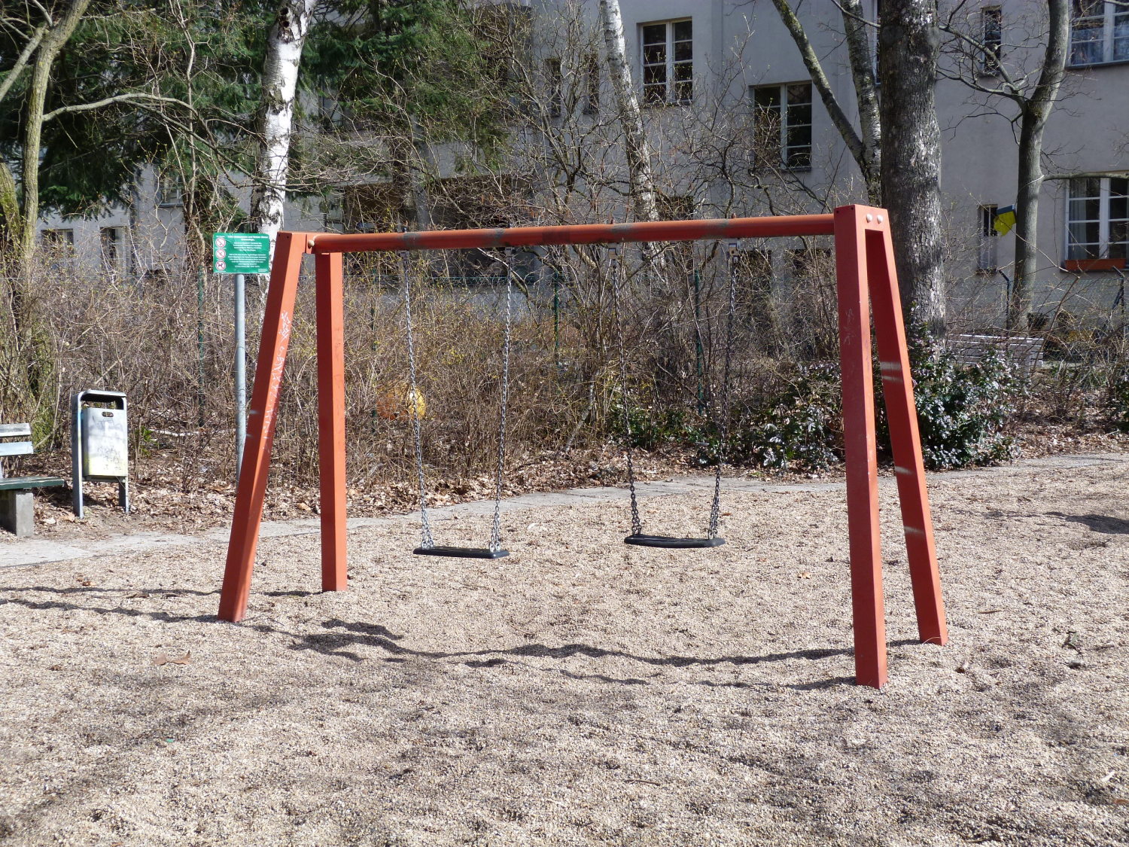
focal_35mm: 51
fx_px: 1663
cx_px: 564
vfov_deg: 28.6
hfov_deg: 37.5
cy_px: 424
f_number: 4
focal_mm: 9.2
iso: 80
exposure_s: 1/250
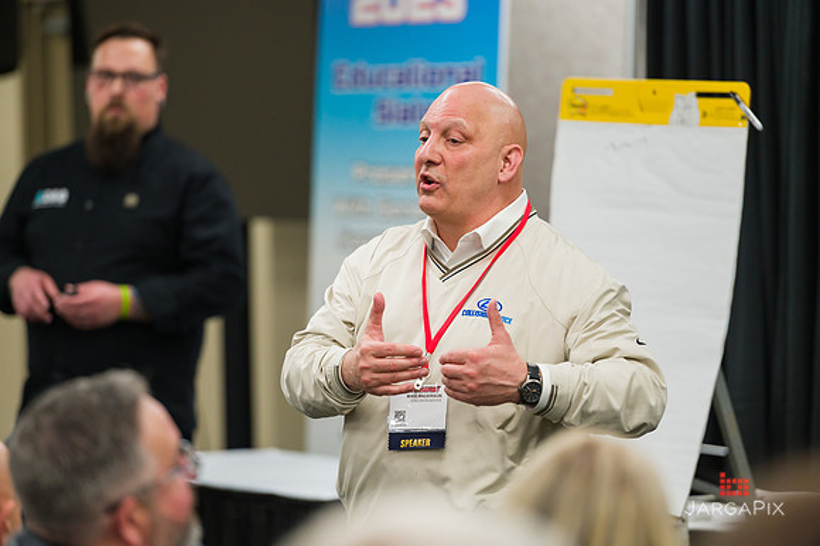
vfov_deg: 6.9
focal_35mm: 200
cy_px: 273
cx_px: 410
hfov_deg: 10.3
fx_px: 4553
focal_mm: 200
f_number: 3.2
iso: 1600
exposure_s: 1/500
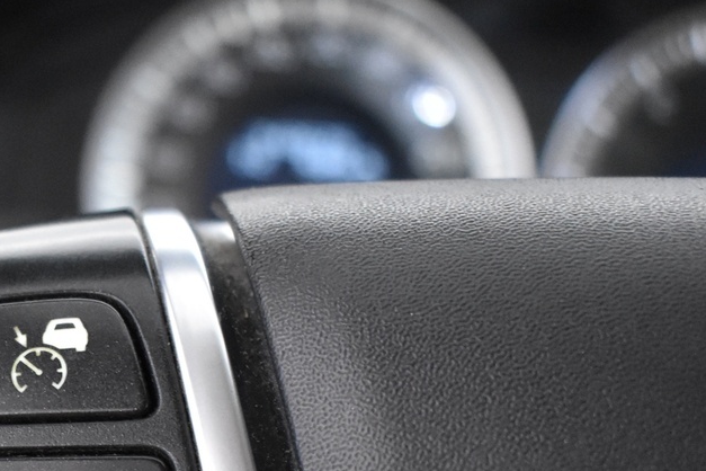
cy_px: 498
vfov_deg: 14.4
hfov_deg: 21.2
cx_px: 6
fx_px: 1824
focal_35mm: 93
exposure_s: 1/30
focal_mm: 24
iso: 3200
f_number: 3.8
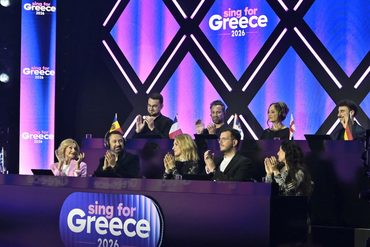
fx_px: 1398
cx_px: 185
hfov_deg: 15.1
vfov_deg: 10.1
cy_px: 124
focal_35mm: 136
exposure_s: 1/500
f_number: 9
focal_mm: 91
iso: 6400
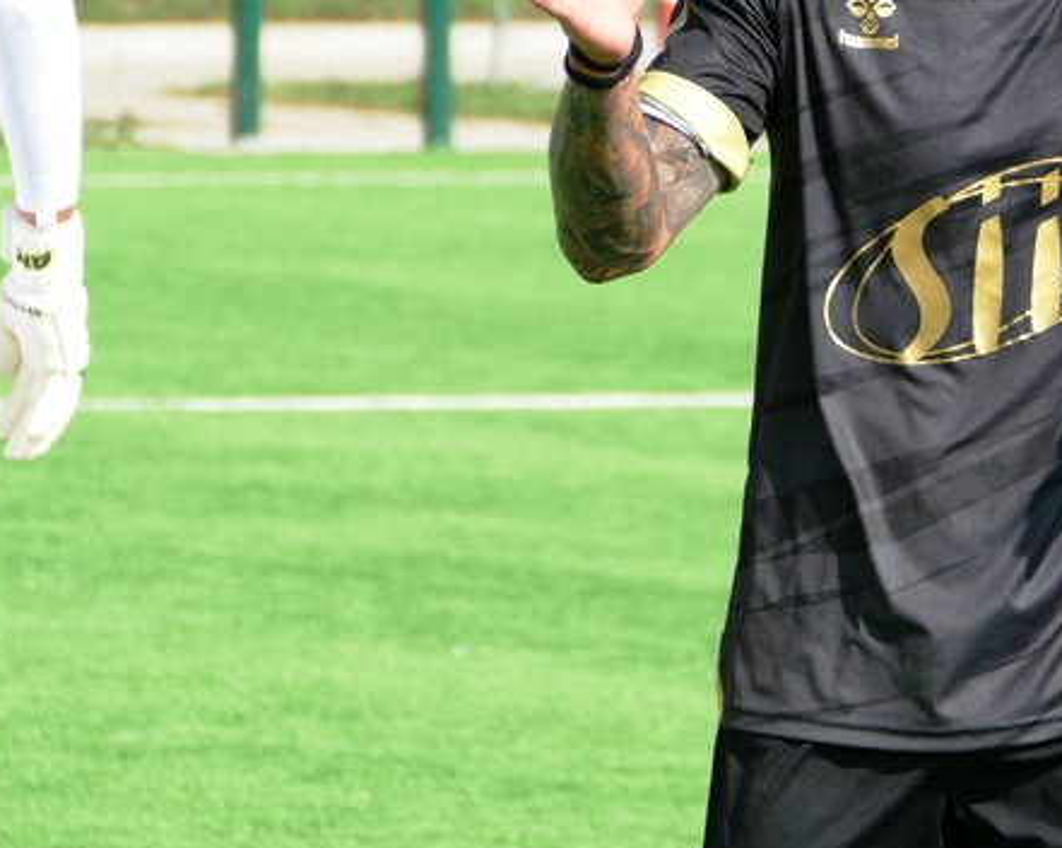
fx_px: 18465
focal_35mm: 588
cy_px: 266
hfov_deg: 3.3
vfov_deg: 2.6
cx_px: 1204
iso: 125
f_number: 4
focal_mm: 87.58
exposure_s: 1/1300
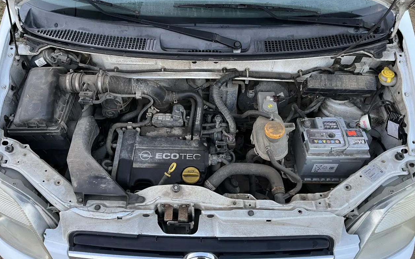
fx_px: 317
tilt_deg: -48.8
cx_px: 206
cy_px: 127
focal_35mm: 28
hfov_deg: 66.5
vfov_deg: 44.5
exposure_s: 1/60
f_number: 1.6
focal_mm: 5.1
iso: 125
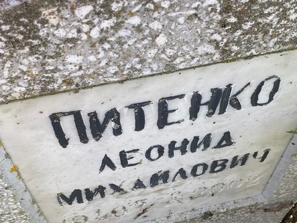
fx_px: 403
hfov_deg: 40.4
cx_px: 160
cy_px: 167
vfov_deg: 30.4
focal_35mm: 47
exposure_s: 1/122
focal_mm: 4.25
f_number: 1.8
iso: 40
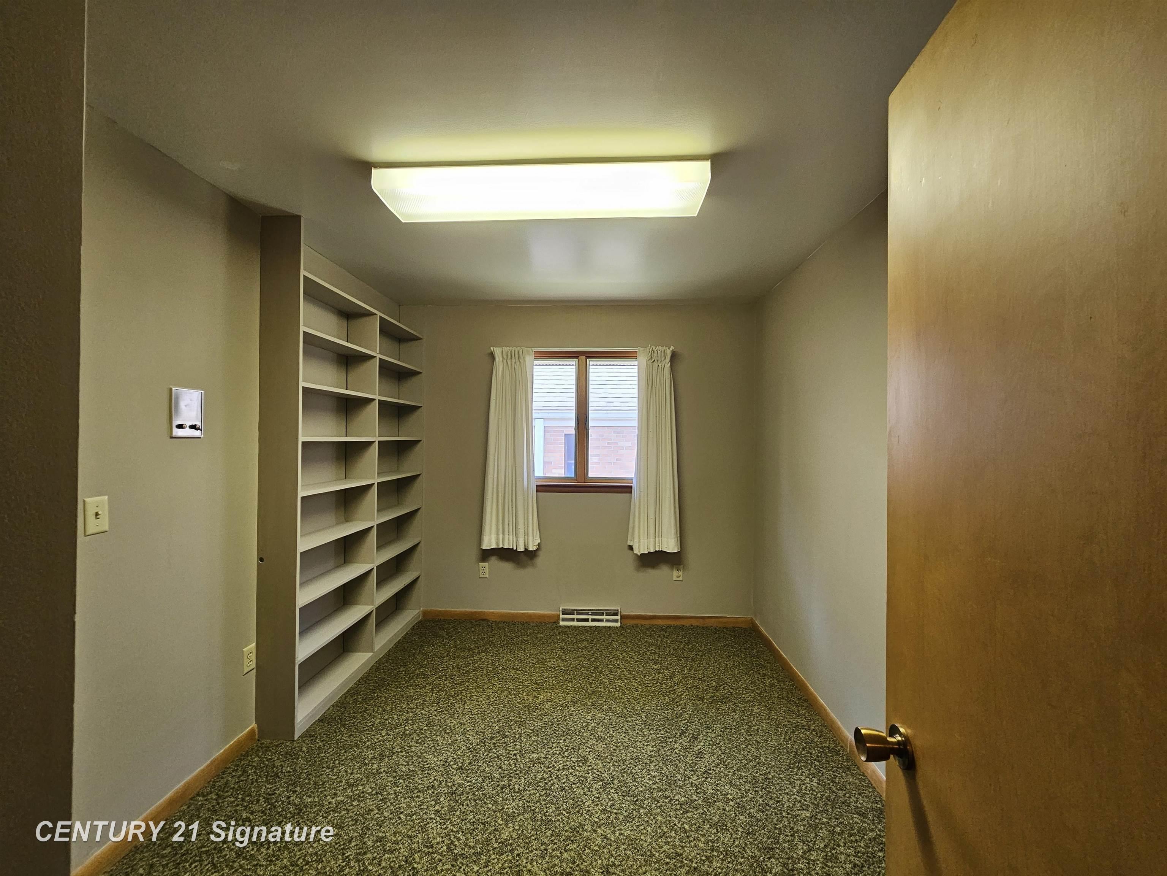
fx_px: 438
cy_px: 438
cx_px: 584
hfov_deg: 106.2
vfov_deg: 89.9
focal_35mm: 13
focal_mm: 2.2
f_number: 2.2
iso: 200
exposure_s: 1/60
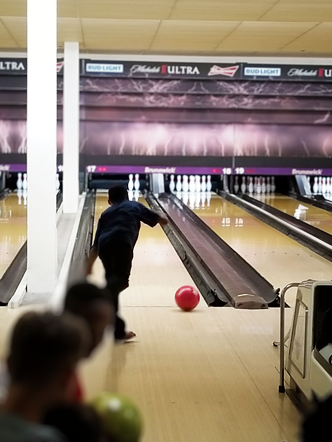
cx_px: 166
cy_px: 221
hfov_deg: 53.1
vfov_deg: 67.3
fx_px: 332
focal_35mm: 26
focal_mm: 4.25
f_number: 1.7
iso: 250
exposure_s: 1/60
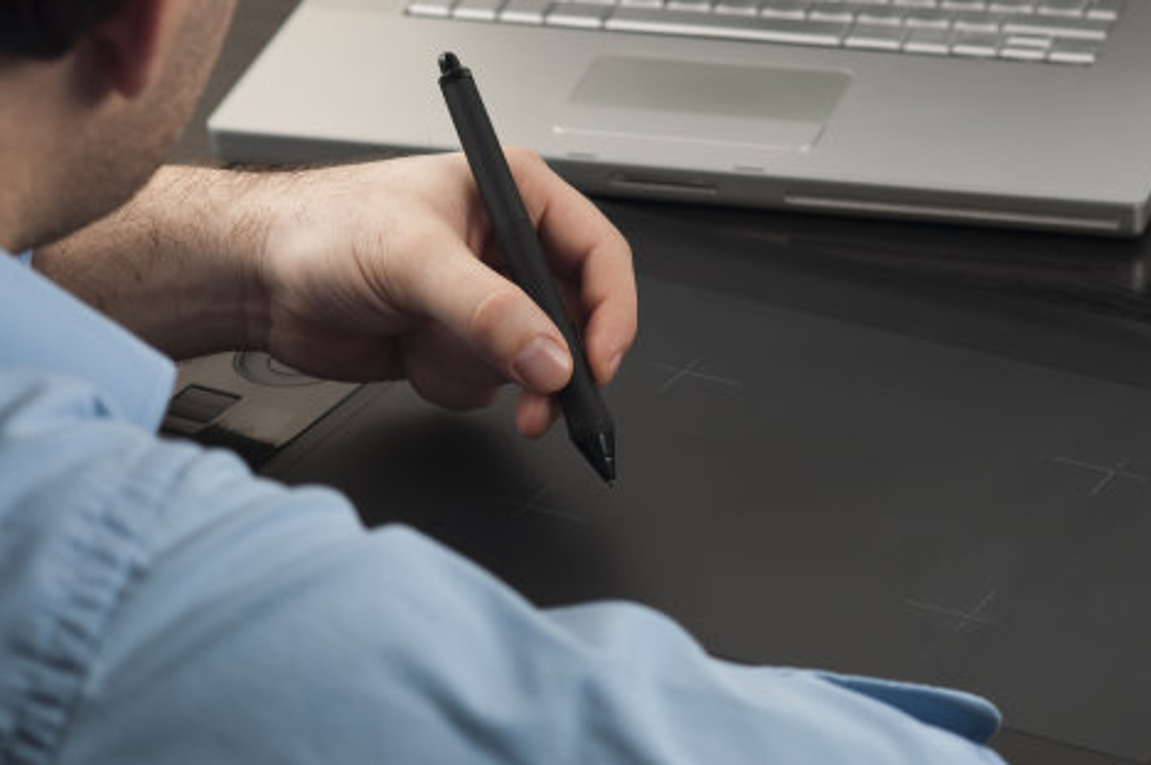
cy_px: 465
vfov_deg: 8.2
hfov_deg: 12.3
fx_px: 5323
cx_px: 610
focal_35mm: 167
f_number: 5.6
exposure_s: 1/200
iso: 100
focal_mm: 85
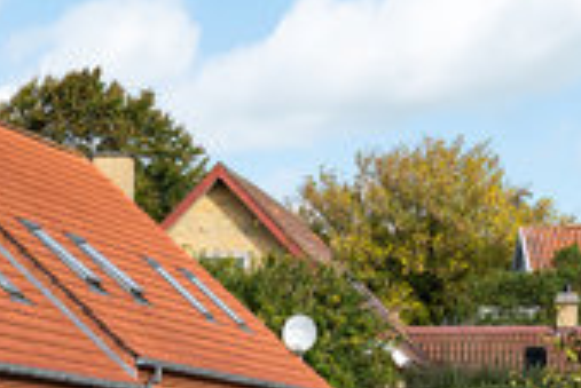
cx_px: -306
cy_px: 460
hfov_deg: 9.9
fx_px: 3263
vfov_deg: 6.8
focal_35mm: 202
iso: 200
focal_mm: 38
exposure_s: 1/1000
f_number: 4
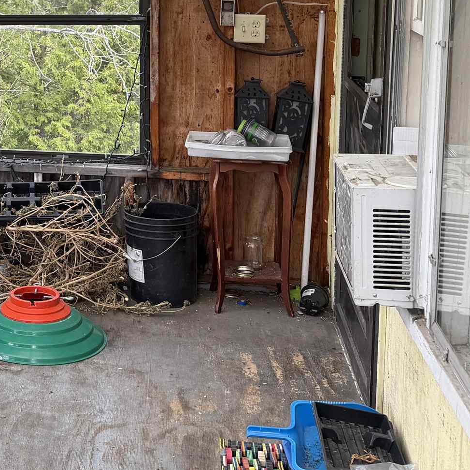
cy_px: 20
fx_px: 1029
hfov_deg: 23.4
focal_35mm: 67
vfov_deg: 24.7
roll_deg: +1.4
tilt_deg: -4.6
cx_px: -104
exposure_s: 1/178
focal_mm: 6.76
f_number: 1.78
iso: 80
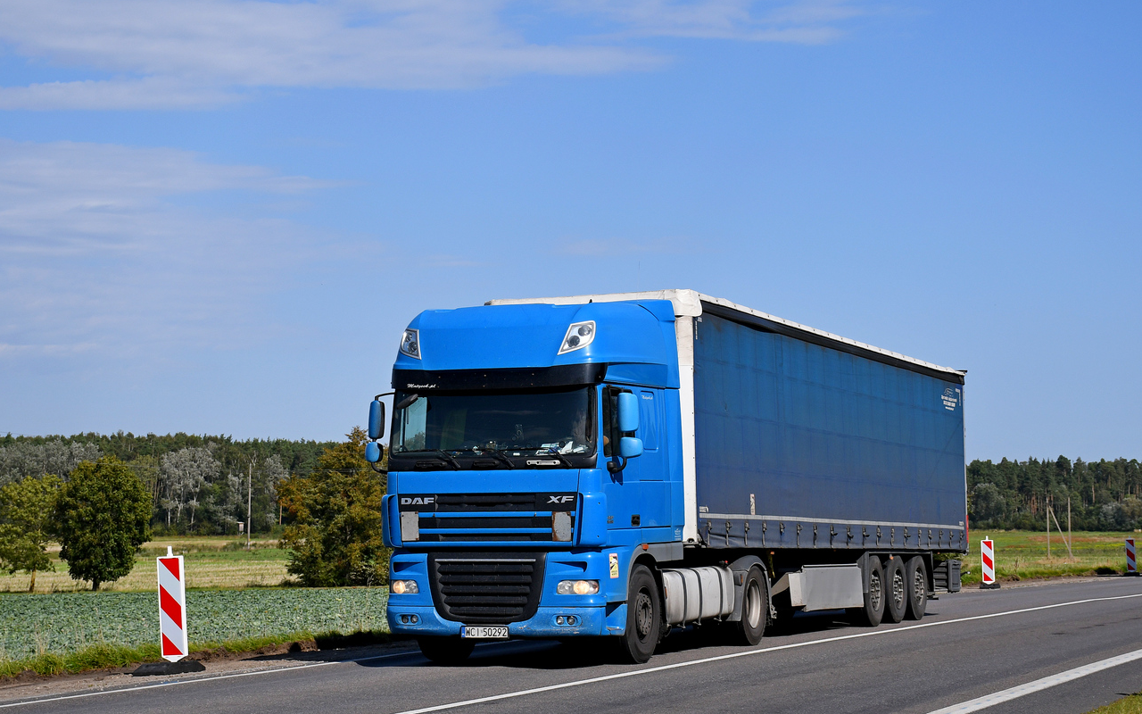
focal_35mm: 59
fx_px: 1836
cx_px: 578
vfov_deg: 22.0
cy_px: 345
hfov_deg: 34.5
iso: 200
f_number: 6.3
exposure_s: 1/1600
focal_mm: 38
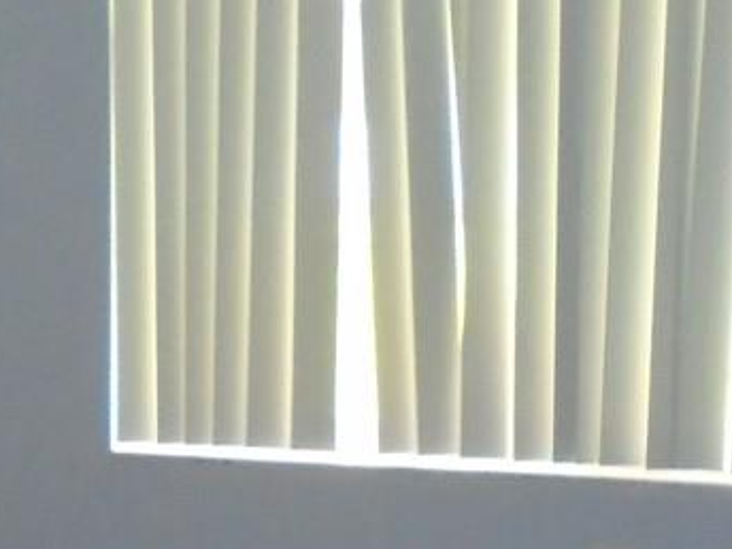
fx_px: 2559
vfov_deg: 12.2
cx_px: 226
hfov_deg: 16.2
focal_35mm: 121
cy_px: 351
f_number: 3.2
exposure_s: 1/30
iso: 400
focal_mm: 4.6
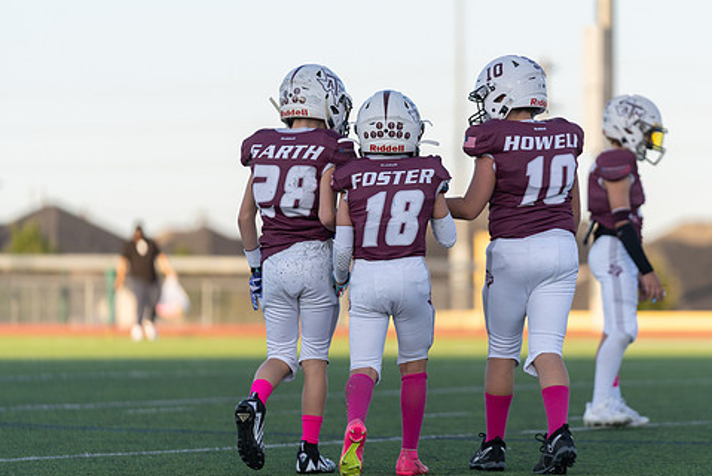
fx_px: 4789
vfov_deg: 5.7
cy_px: 234
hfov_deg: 8.5
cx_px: 428
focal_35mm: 242
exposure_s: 1/1250
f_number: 2.8
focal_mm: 200
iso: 250
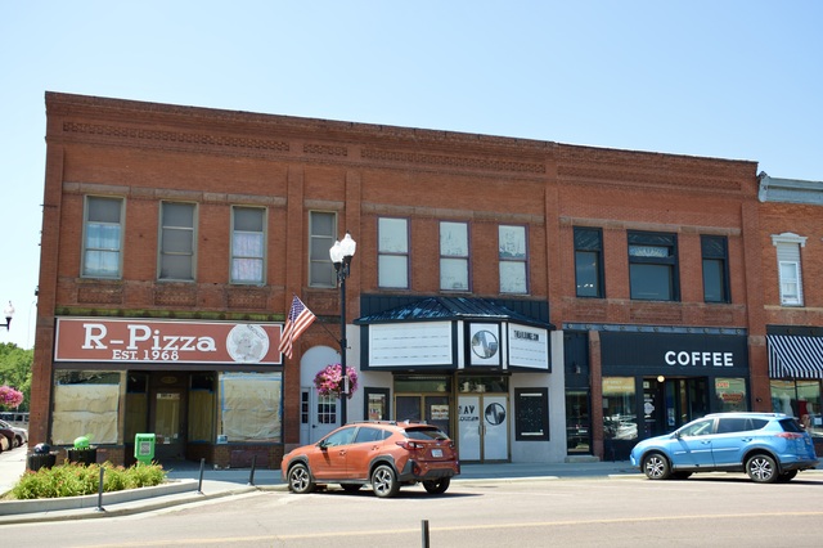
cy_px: 274
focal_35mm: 38
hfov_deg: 51.3
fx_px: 857
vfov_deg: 35.5
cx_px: 412
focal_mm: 25
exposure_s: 1/160
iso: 100
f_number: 6.3
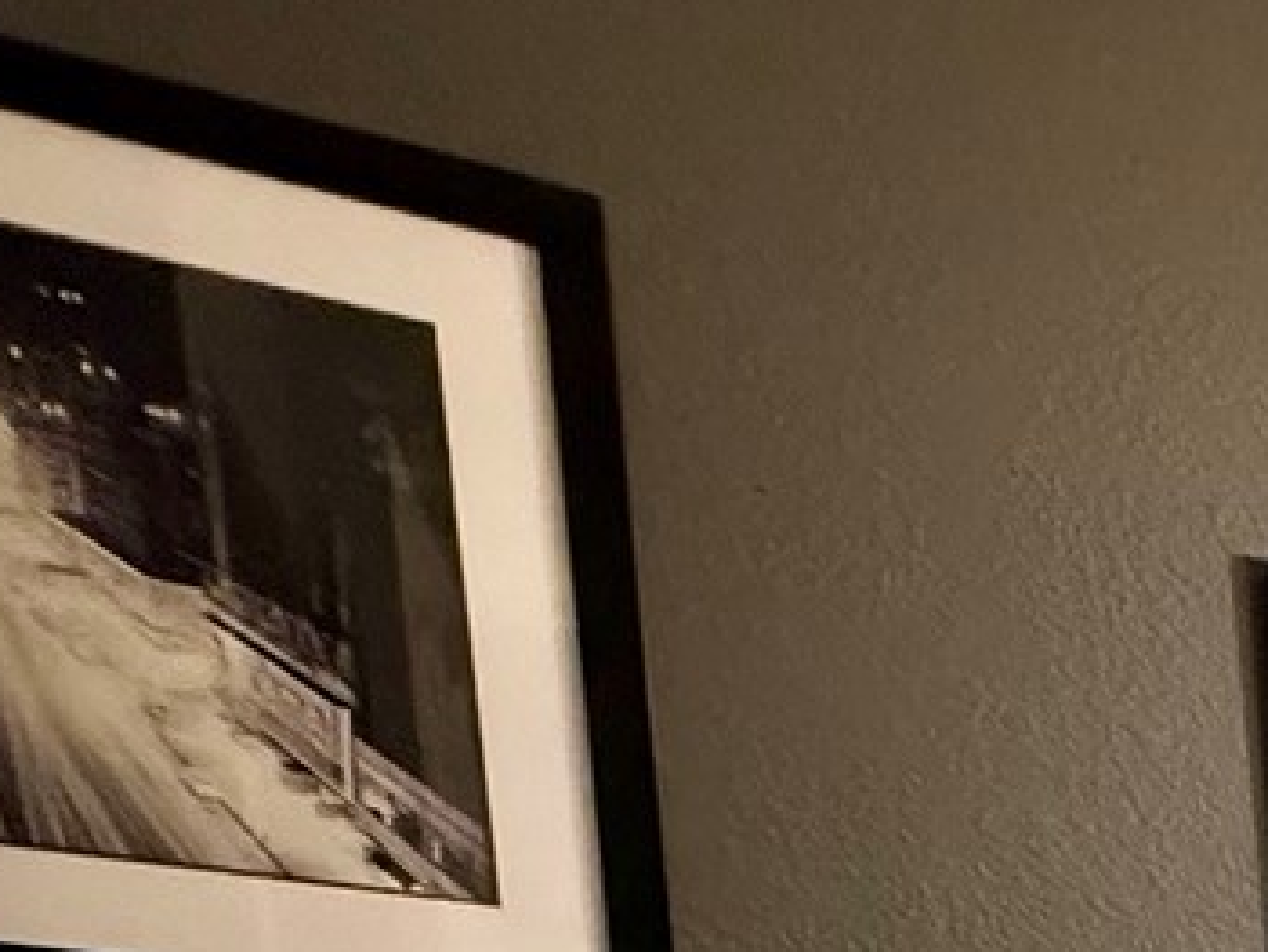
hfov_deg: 21.0
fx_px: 2346
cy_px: 1915
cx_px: 2264
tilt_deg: -9.1
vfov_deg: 16.9
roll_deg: -1.2
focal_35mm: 64
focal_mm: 2.22
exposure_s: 1/60
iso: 640
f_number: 2.2
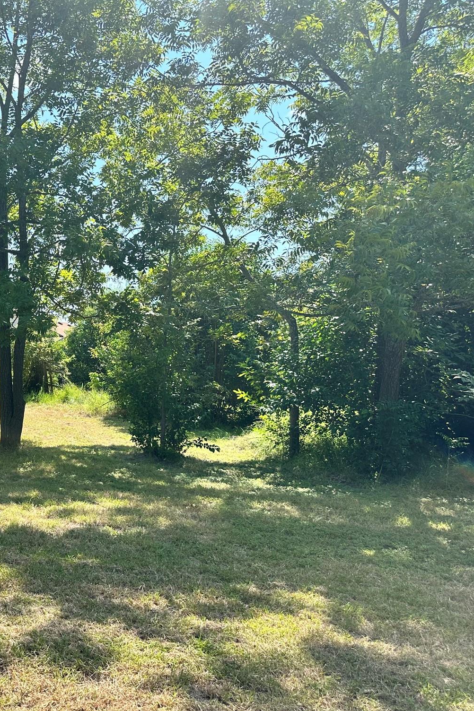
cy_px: 362
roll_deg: -1.4
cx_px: 20
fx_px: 672
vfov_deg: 55.8
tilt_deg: +0.9
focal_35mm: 34
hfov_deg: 35.8
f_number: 1.78
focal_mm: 6.86
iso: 80
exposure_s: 1/1664
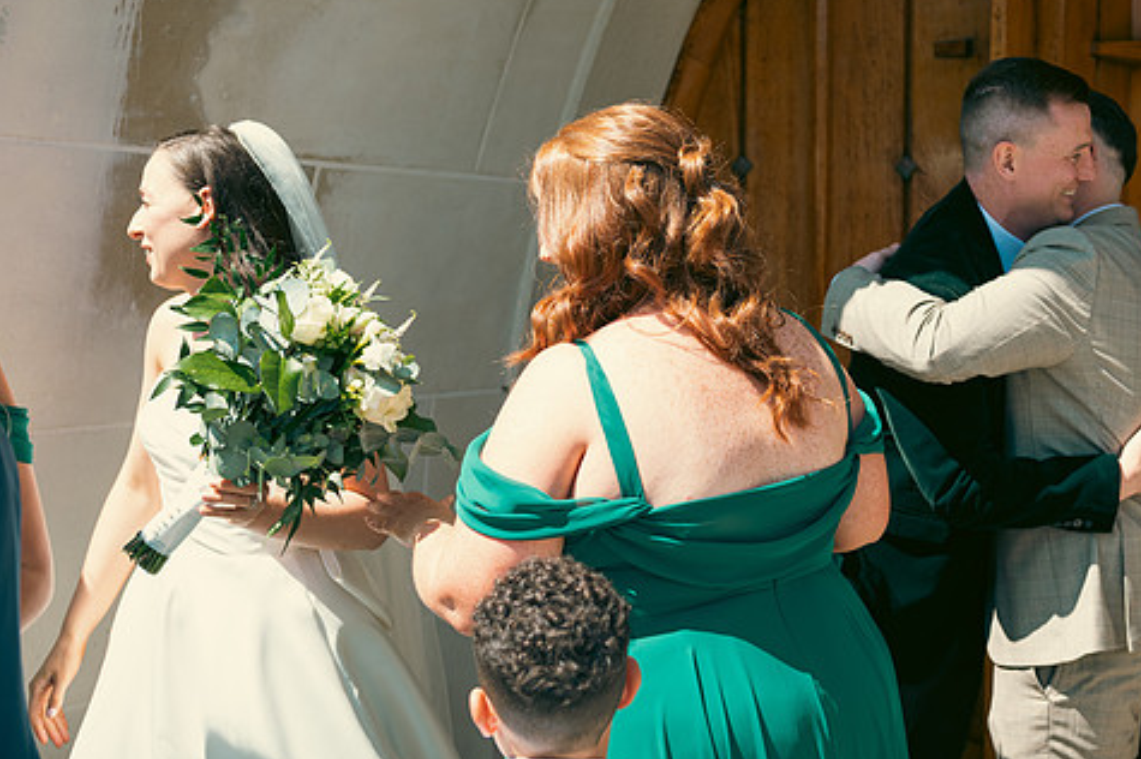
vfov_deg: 24.6
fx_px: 1742
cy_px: 313
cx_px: 656
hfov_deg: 36.2
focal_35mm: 55
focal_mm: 45
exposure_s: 1/500
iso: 100
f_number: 3.5
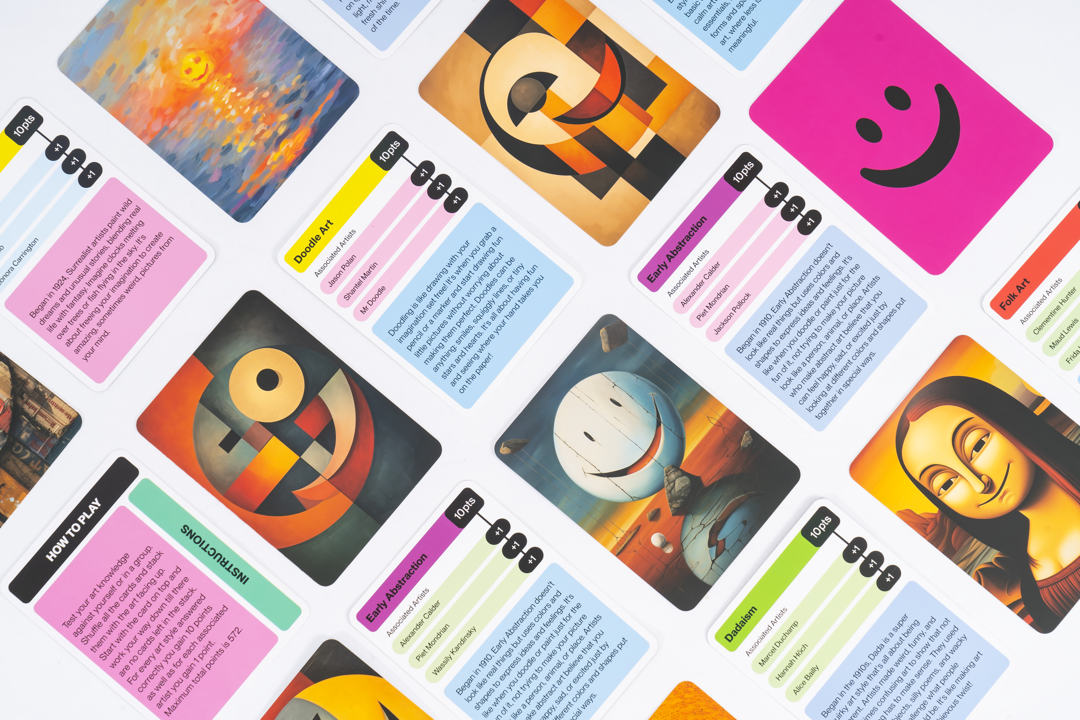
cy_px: 360
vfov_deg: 18.2
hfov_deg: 27.0
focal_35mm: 75
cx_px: 540
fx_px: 2250
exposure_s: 1/125
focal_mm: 75
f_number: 11
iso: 100
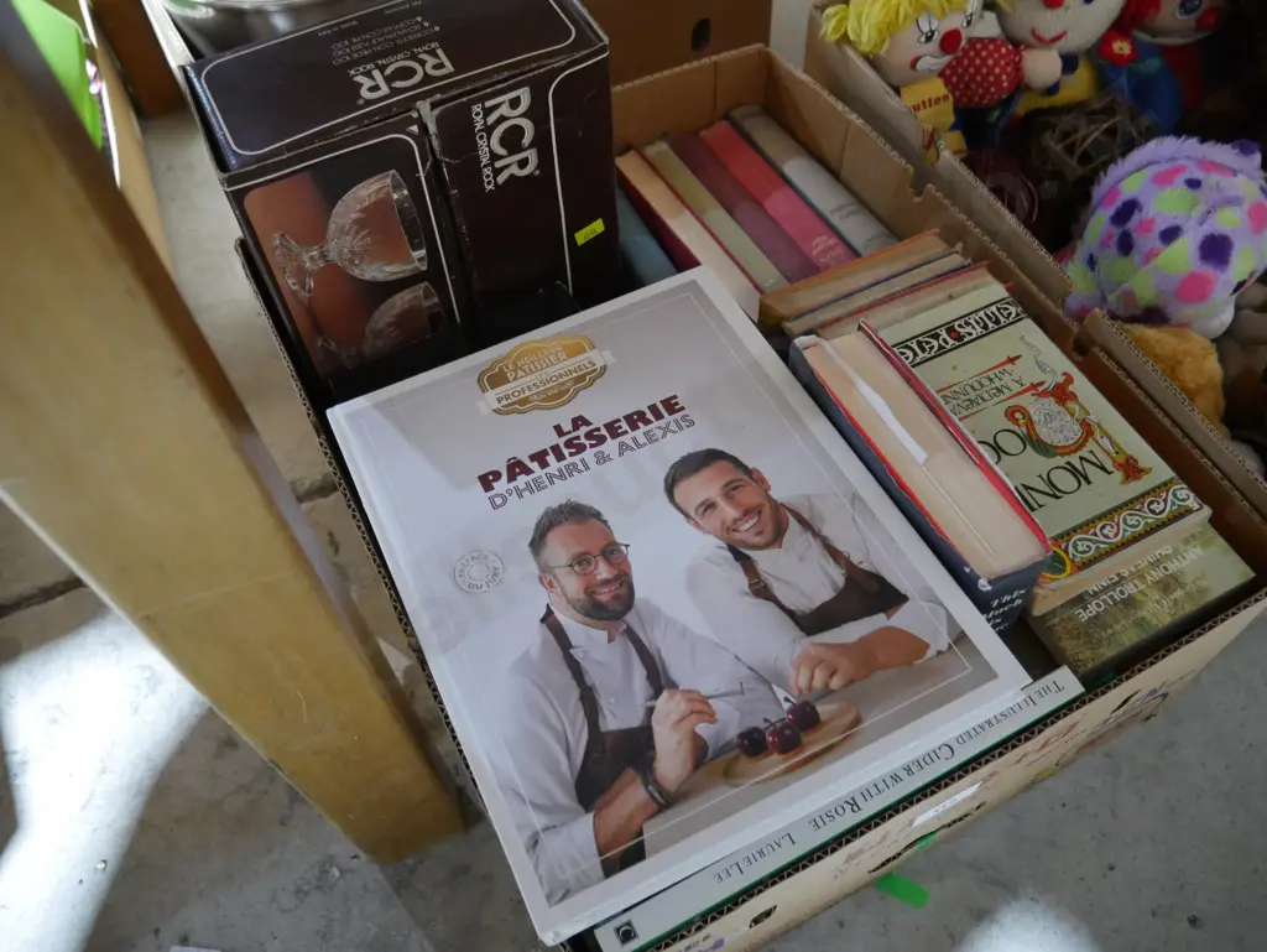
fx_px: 1025
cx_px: 634
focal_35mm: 28
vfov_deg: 49.8
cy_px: 476
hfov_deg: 63.4
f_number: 3.5
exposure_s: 1/60
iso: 3200
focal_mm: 14
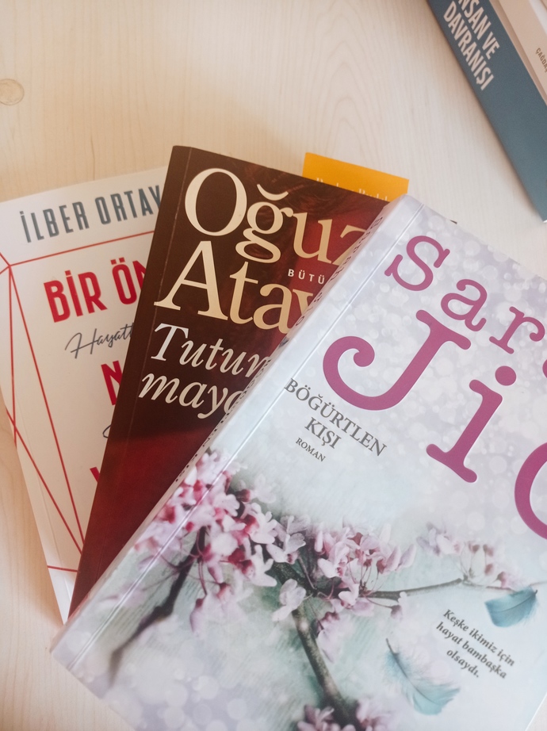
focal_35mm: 28
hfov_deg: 49.7
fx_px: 591
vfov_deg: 63.5
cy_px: 366
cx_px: 274
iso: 179
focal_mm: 4.74
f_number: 1.79
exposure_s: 1/33.3
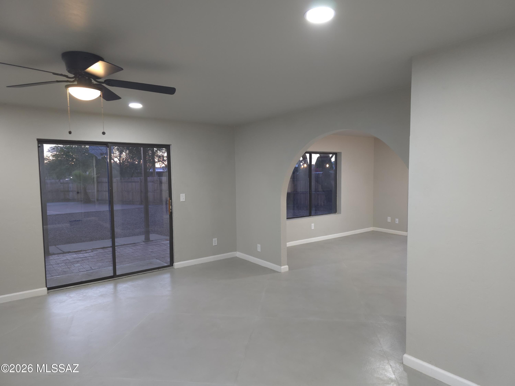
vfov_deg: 58.9
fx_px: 342
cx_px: 258
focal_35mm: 23
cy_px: 193
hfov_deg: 73.9
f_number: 1.7
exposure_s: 1/60
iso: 400
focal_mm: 6.3
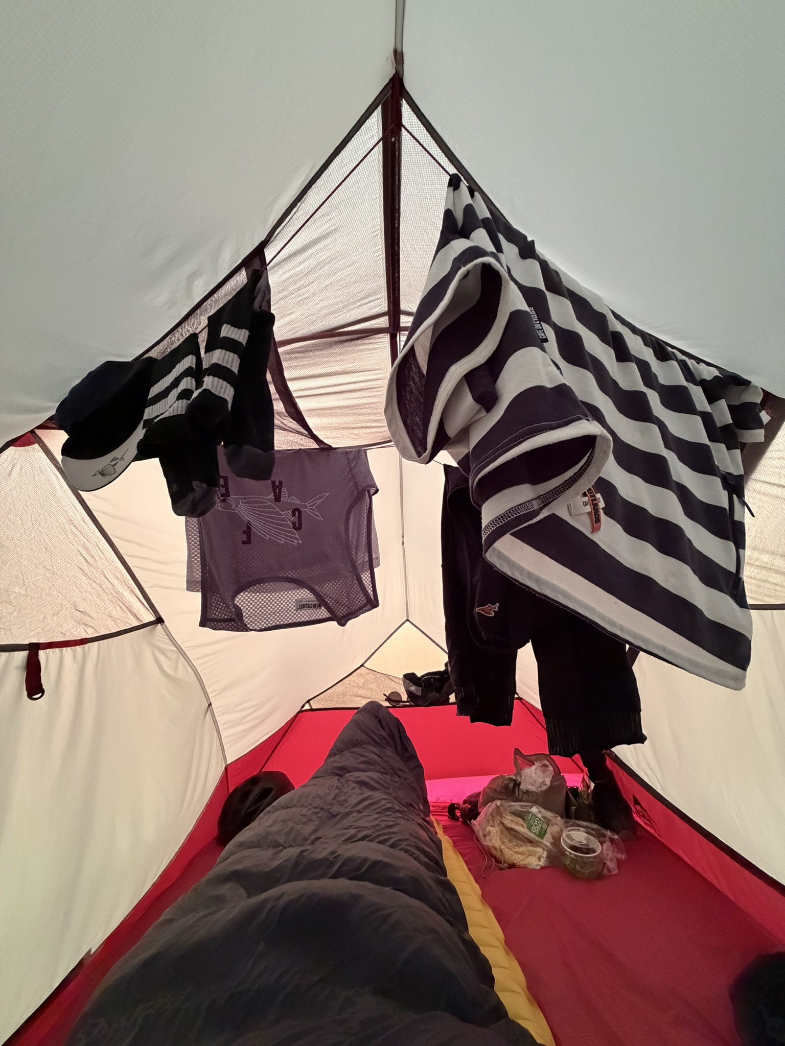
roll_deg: +3.6
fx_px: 423
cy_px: 523
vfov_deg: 102.1
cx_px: 392
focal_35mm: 14
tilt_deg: +15.5
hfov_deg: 85.7
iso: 1000
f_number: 2.2
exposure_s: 1/60
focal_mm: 2.22
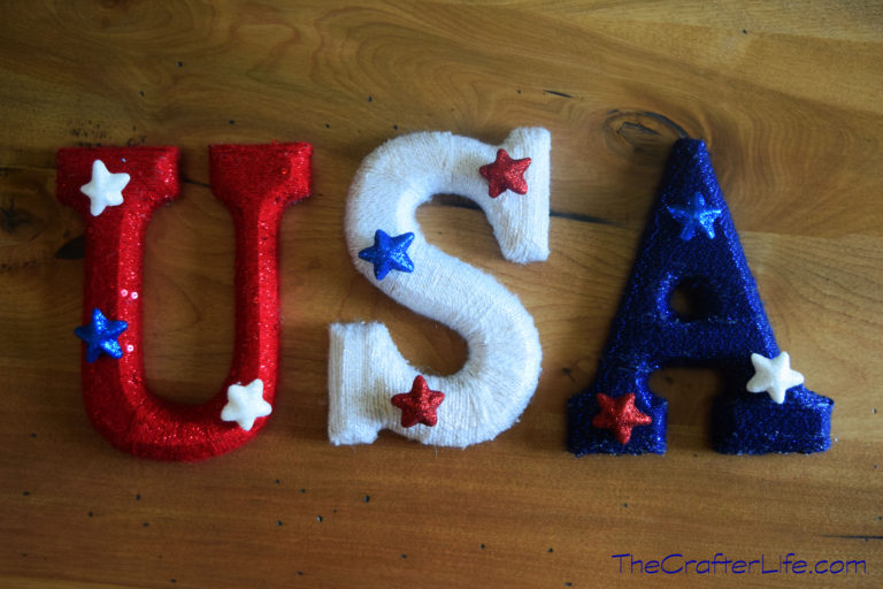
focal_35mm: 44
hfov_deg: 45.0
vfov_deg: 30.8
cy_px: 294
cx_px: 442
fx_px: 1067
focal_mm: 29
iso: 900
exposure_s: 1/60
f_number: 4.2
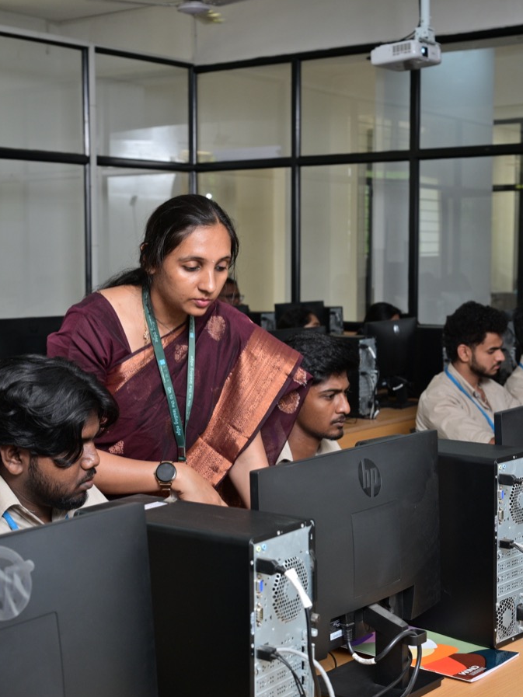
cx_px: 222
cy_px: 348
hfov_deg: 25.6
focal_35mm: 57
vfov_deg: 33.8
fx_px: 1148
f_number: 5
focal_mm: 38
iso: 200
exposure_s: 1/160
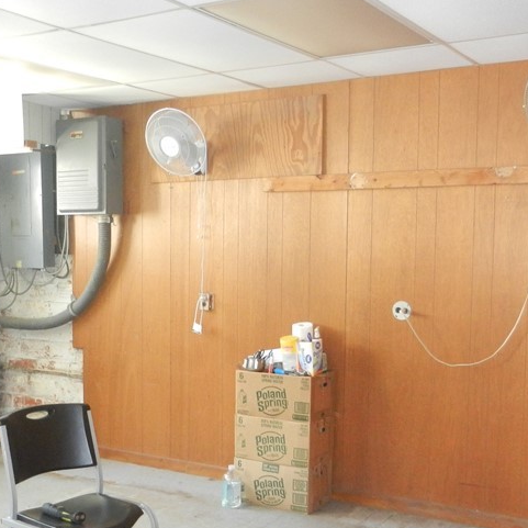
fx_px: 811
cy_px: 316
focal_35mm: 47
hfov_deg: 35.7
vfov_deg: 35.9
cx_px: 179
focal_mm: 4.5
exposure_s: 1/30
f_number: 3.5
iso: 500
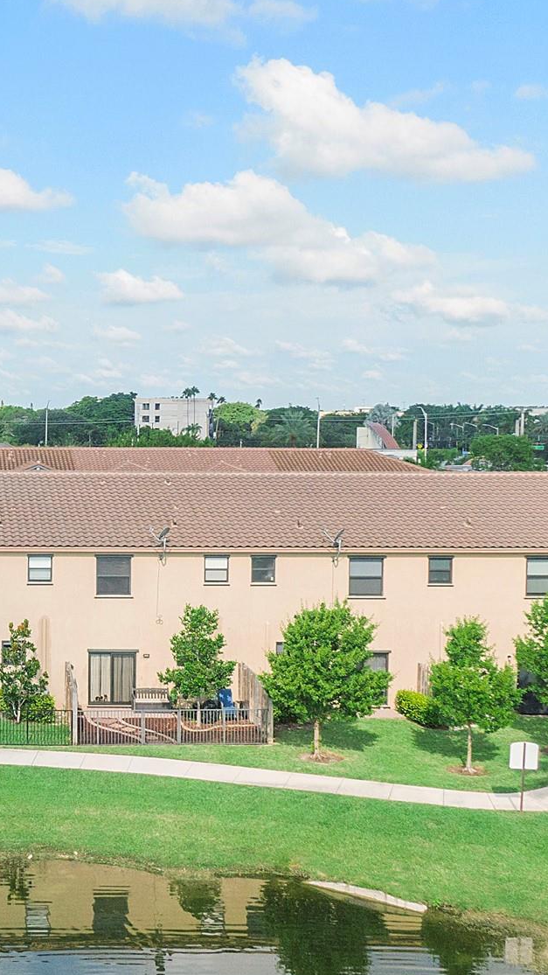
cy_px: 464
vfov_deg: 42.9
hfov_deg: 23.5
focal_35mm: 48
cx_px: -46
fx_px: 1240
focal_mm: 4.39
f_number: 2.8
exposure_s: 1/800
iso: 100
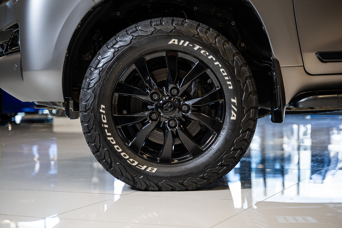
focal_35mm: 75
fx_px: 712
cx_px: 171
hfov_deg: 27.0
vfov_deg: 18.2
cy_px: 114
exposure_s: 1/200
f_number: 2.8
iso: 640
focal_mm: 75
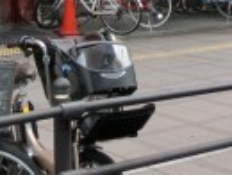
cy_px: -220
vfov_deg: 11.0
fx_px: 792
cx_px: 75
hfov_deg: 16.6
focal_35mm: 118
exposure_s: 1/250
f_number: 3
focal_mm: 4.24
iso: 80
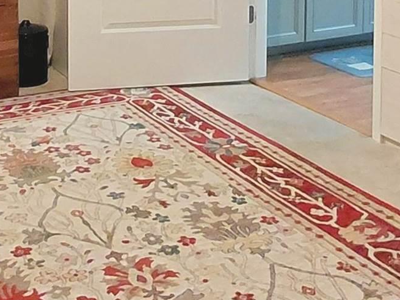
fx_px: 867
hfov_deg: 25.9
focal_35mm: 75
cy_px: -117
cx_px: 170
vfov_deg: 18.0
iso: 200
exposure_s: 1/60
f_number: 2.2
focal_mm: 1.64
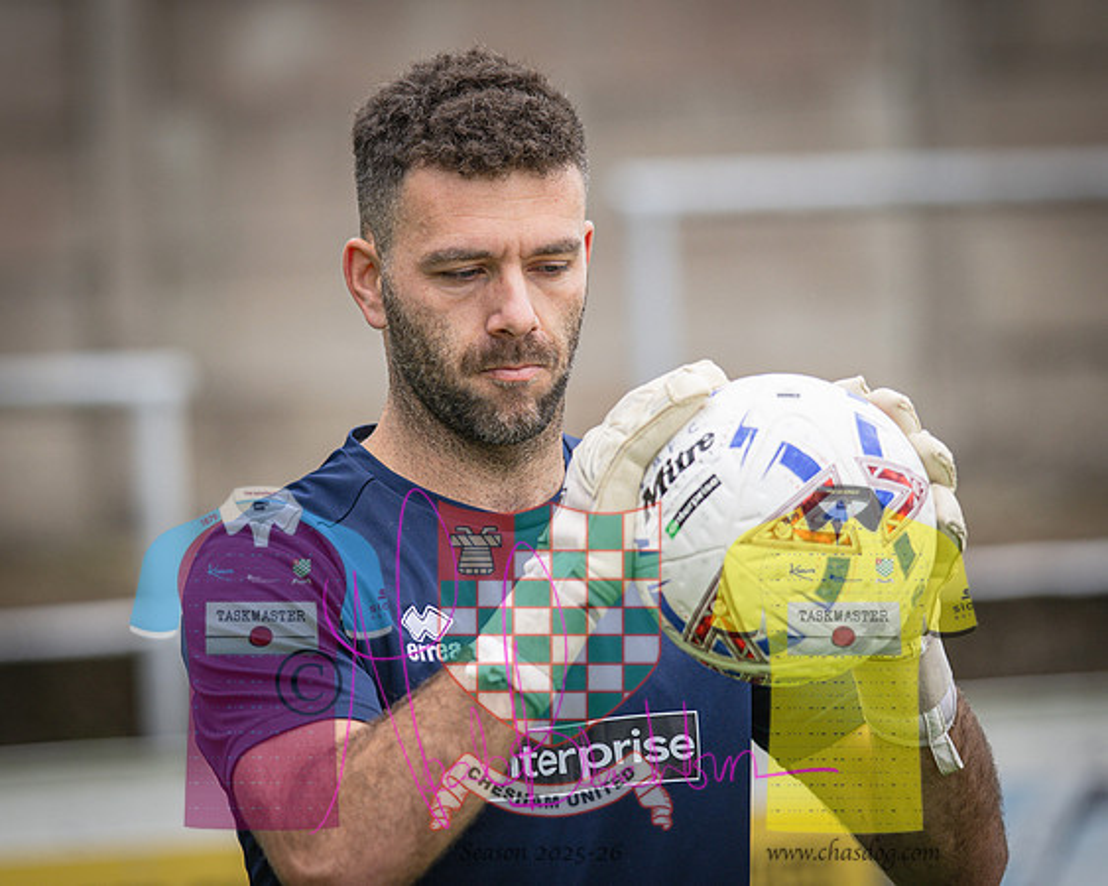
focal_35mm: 251
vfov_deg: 6.1
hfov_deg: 7.7
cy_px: 397
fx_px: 8244
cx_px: 523
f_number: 1.8
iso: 200
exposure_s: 1/2000
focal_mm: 135
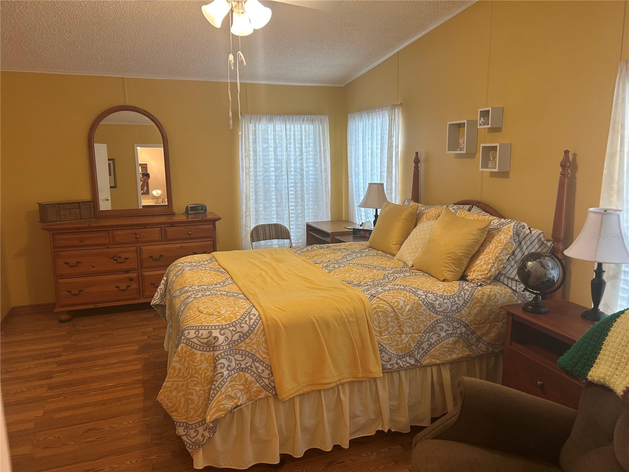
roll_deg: +0.6
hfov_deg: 67.3
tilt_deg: -10.9
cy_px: 236
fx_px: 472
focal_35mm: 26
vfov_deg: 53.1
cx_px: 314
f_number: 1.5
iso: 64
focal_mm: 5.7
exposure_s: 1/60
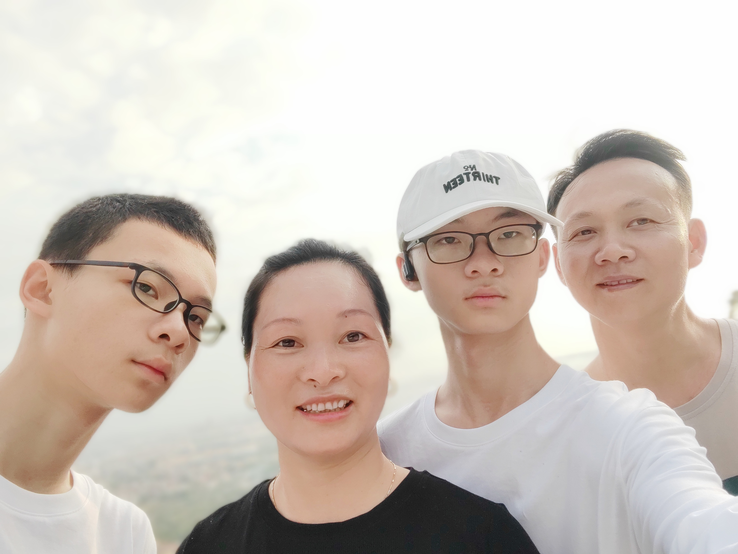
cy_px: 277
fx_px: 405
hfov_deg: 84.7
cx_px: 369
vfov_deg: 68.7
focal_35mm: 19
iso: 100
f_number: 2.2
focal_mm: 2.87
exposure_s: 1/137
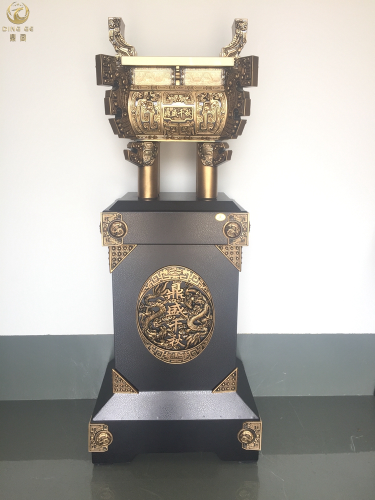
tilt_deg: -13.3
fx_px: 419
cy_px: 250
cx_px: 188
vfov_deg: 61.7
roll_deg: -0.3
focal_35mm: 29
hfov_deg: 48.2
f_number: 2.2
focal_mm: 4.15
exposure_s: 1/100
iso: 40
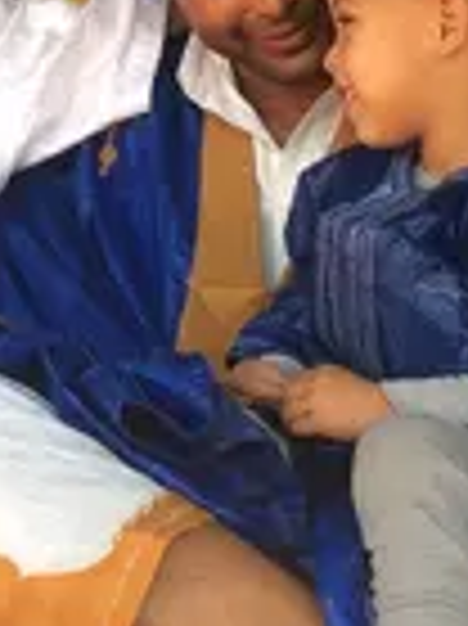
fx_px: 2076
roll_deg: +2.7
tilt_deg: +3.9
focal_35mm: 115
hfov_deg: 12.8
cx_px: 108
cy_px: 376
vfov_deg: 17.1
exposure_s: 1/198
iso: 32
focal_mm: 3.3
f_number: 2.4
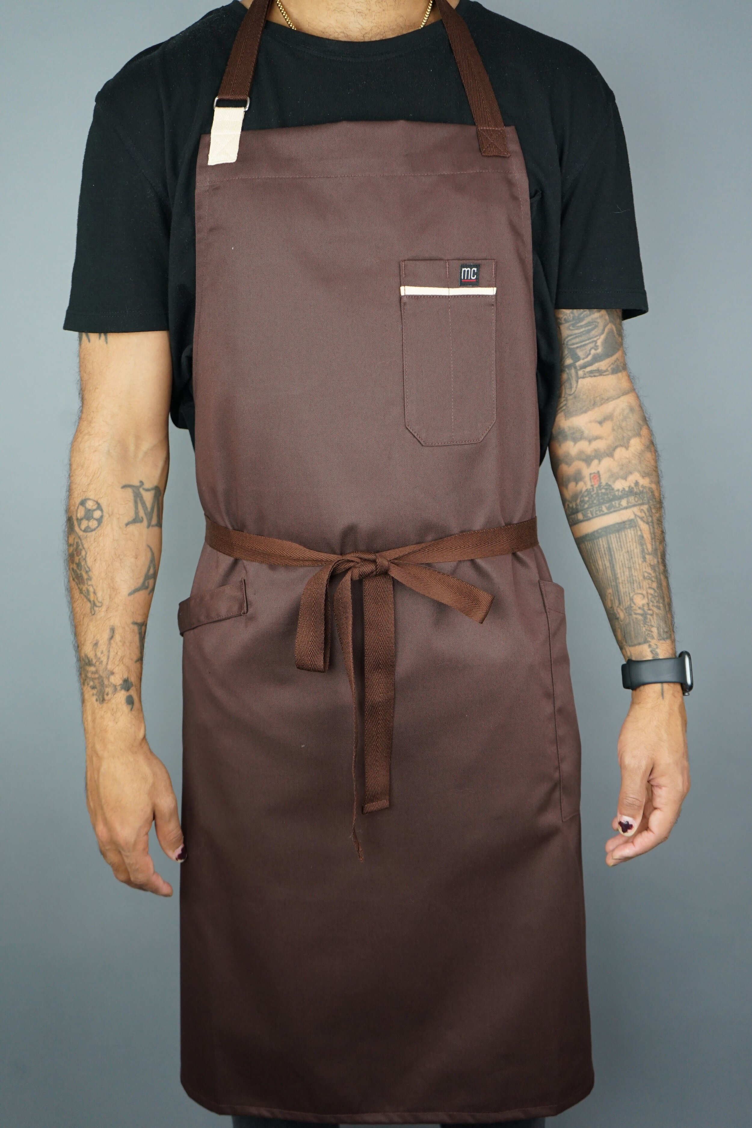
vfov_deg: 49.6
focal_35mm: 39
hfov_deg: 34.2
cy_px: 564
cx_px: 376
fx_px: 1222
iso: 1000
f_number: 4
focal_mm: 39
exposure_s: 1/160
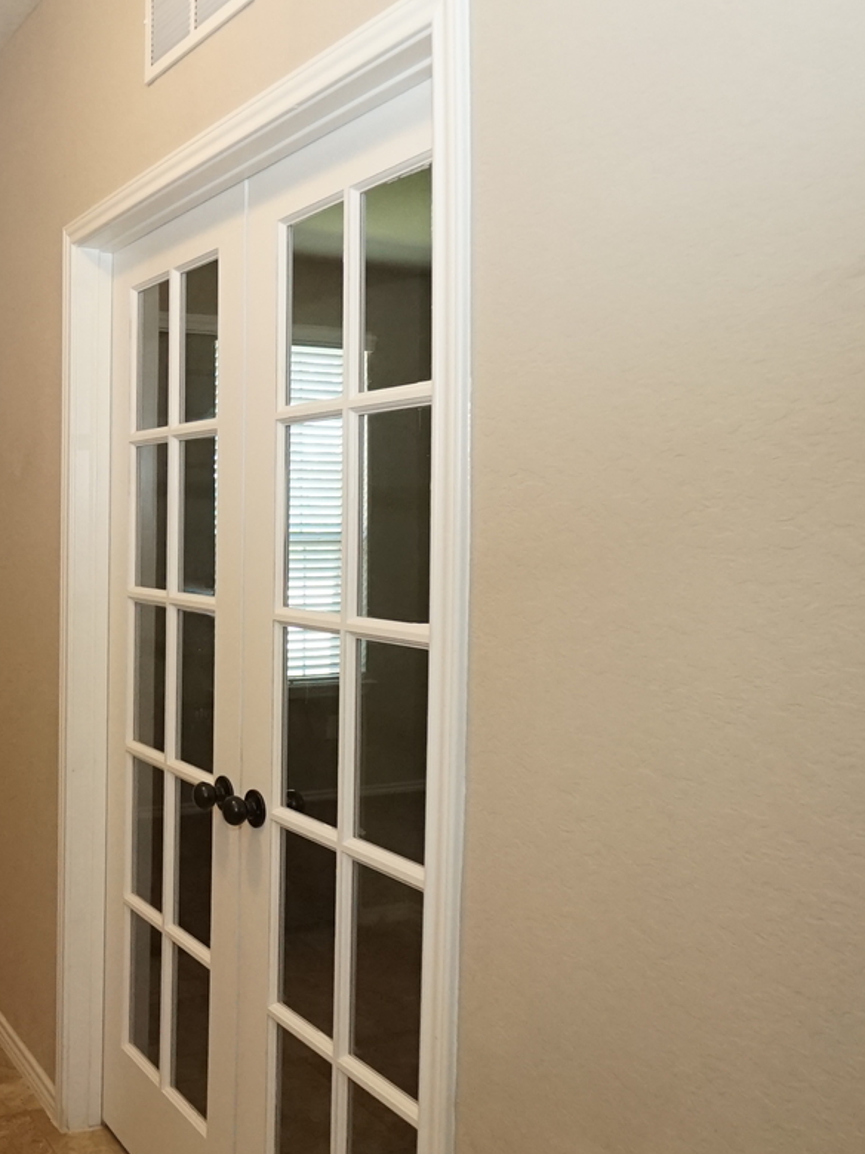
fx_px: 1000
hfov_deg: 42.6
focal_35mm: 30
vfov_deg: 59.9
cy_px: 539
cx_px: 73
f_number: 4
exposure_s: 1/160
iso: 1600
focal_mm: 10
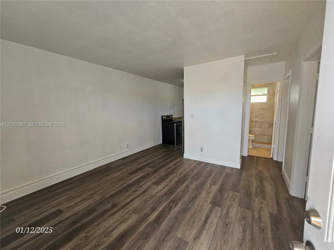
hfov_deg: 106.2
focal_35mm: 13
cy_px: 125
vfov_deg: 89.9
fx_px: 125
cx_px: 167
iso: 80
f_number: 2.2
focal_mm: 2.2
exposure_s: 1/60
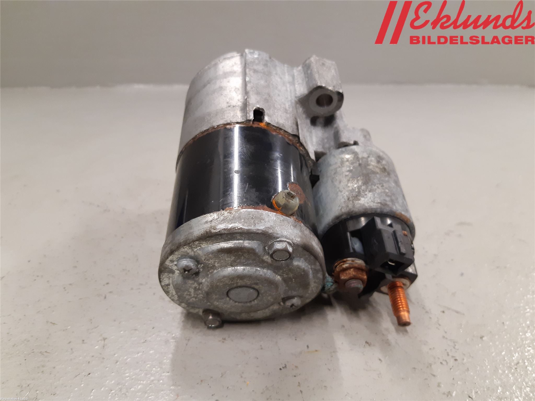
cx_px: 268
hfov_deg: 67.3
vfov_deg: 53.1
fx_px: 402
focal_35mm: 26
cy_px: 200
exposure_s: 1/50
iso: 200
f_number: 1.7
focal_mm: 3.93
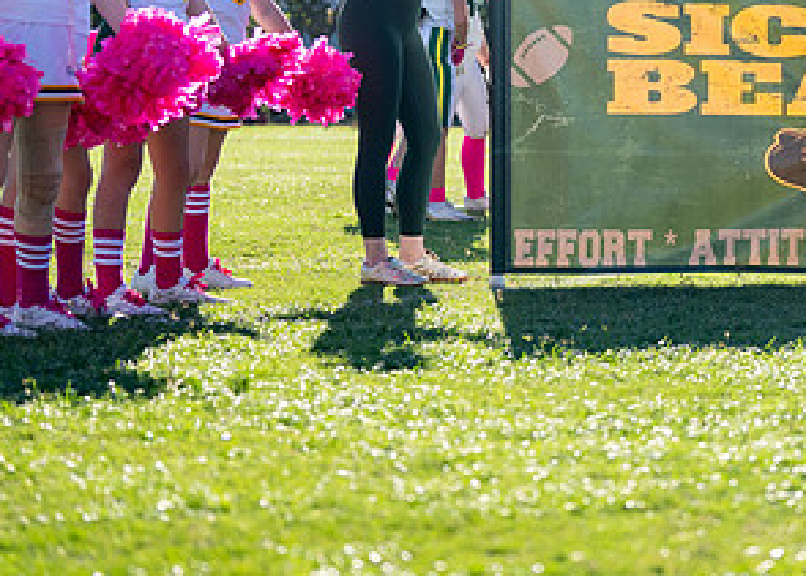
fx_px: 3412
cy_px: 74
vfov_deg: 9.6
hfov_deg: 13.3
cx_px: 790
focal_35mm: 149
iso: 400
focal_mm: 70
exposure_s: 1/3200
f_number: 2.8
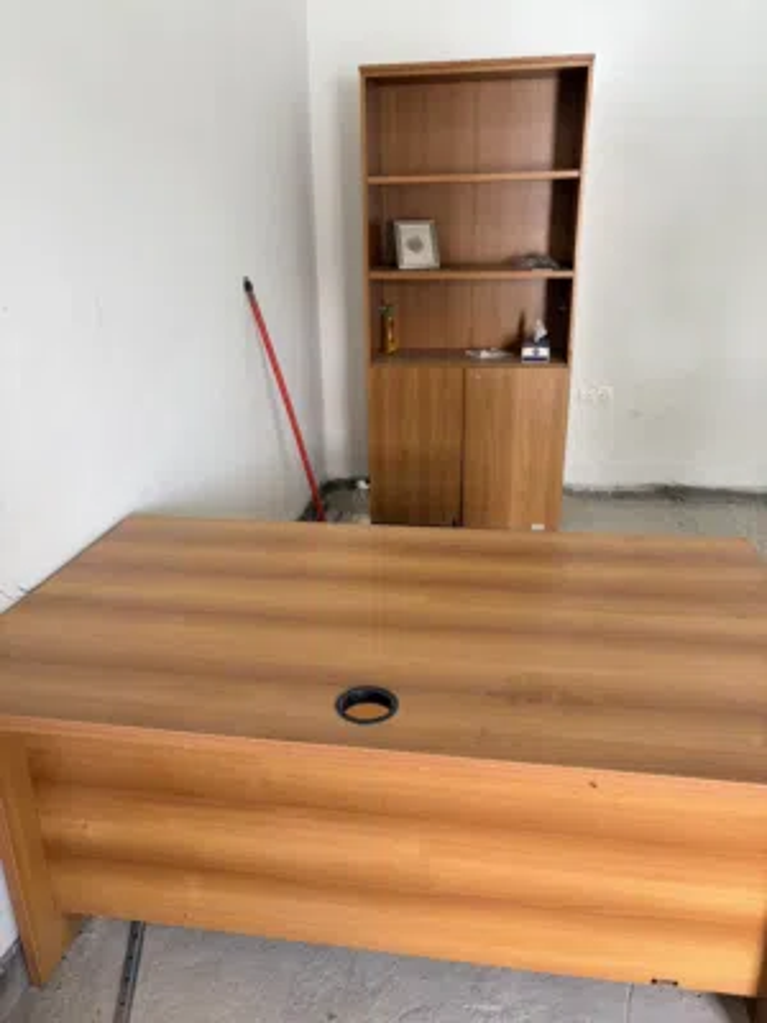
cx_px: 384
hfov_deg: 53.1
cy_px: 512
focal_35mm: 26
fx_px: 768
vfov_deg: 67.3
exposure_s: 1/86
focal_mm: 5.96
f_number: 1.6
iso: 125
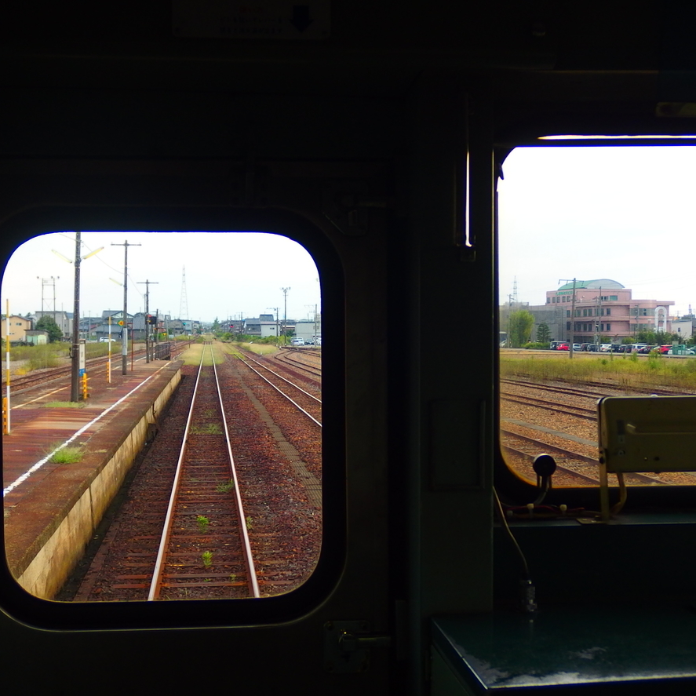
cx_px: 349
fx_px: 1251
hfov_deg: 31.1
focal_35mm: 55
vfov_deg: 31.1
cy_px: 345
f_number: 2.5
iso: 100
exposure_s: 1/250
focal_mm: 8.3
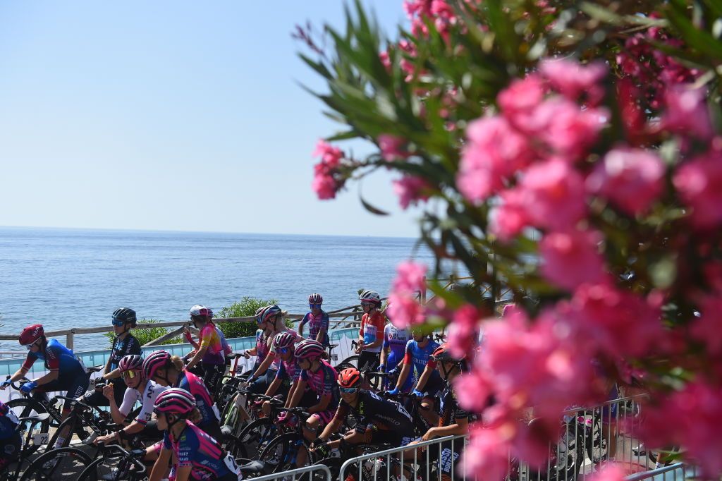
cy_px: 240
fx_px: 842
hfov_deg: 46.4
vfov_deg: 31.9
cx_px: 361
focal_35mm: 42
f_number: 3.5
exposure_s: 1/2000
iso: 200
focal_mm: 42
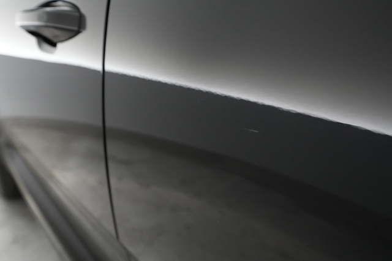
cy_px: 130
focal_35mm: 28
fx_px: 305
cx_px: 196
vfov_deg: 46.4
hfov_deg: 65.5
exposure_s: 1/100
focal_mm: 28
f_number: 5
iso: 5000
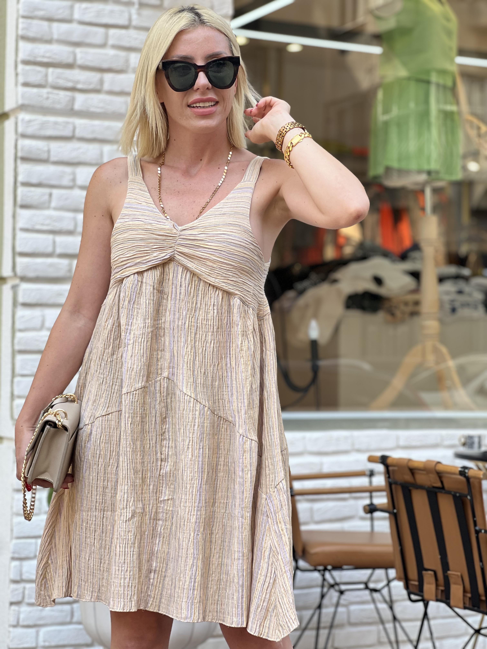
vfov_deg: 25.3
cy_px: 324
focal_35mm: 77
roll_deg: -0.3
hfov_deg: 19.1
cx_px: 244
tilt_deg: +4.1
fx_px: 1444
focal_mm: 9
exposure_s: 1/121
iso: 40
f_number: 2.8
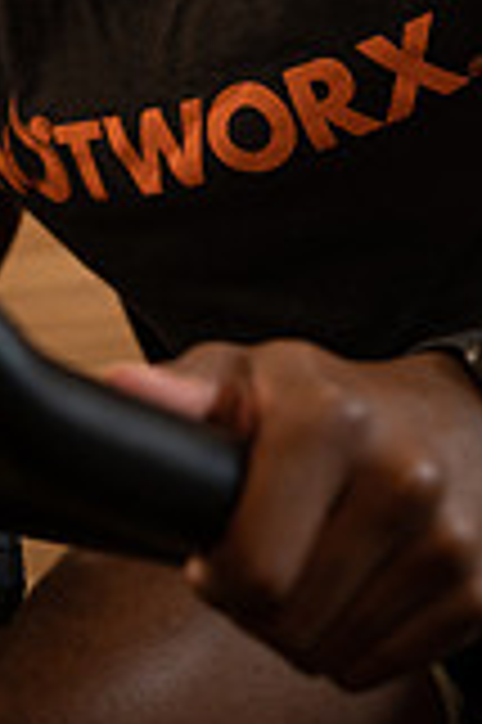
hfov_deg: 13.6
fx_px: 1972
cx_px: -50
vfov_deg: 20.4
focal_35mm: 98
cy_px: 67
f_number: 2.8
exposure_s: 1/160
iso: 400
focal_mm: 35
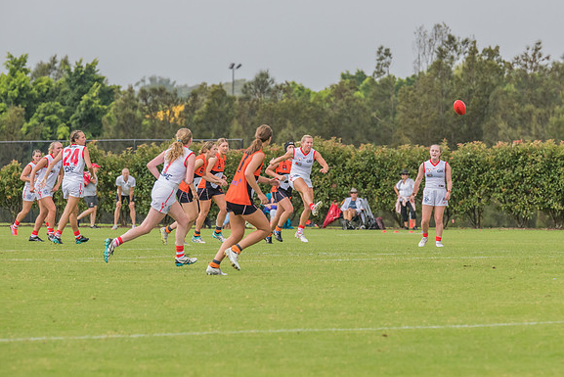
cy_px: 155
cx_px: 312
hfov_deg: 5.1
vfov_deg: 3.4
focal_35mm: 403
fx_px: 6315
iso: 800
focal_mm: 300
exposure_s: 1/1250
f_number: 7.1
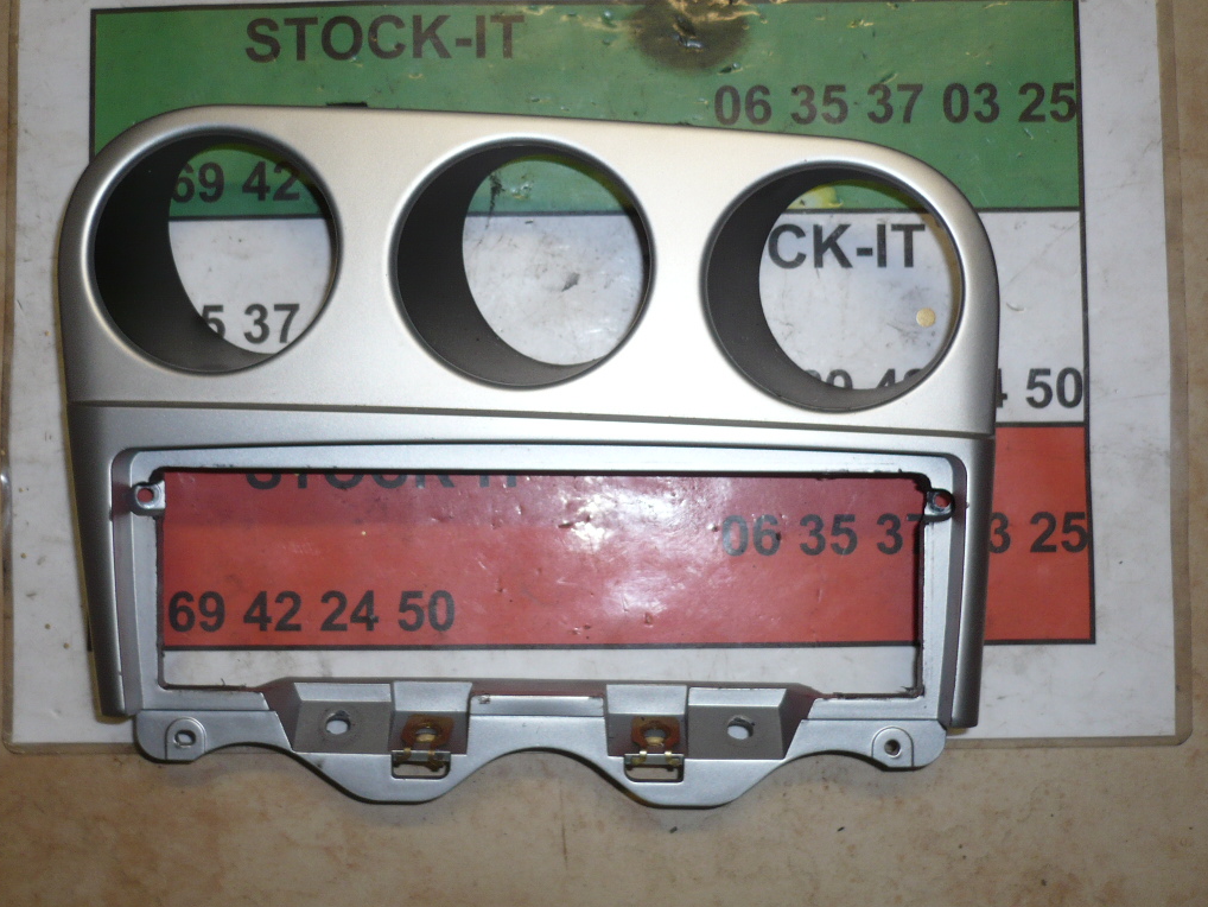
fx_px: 1536
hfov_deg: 42.9
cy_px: 397
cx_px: 571
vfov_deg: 32.8
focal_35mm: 44
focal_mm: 5.8
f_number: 2.8
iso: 100
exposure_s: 1/30
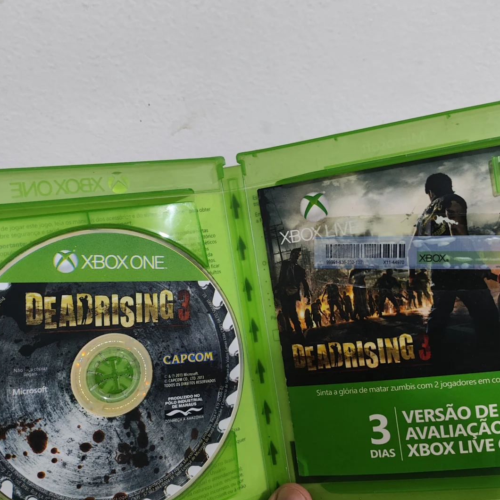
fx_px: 523
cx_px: 241
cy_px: 282
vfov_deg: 51.0
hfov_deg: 51.1
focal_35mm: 32
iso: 711
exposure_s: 1/30
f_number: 1.8
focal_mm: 4.68
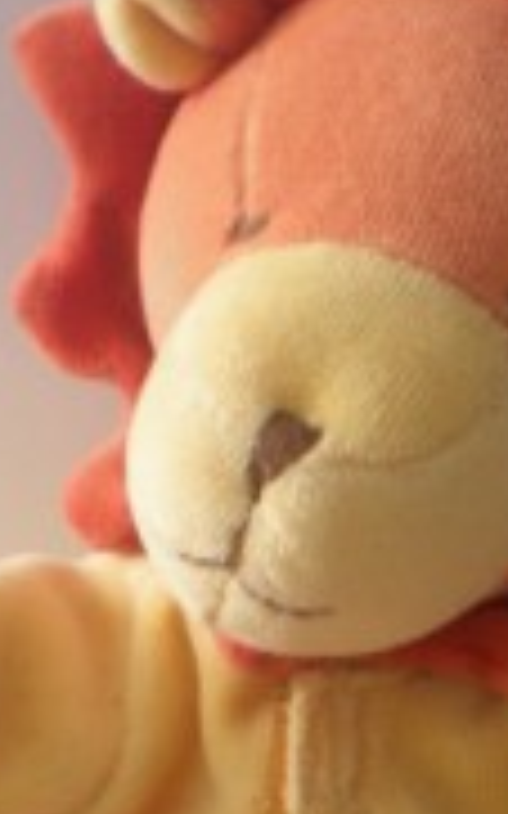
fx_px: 2572
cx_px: 373
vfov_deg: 17.6
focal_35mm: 116
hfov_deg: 11.3
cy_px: 783
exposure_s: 1/53.2
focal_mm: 6.3
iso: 64
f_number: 3.1
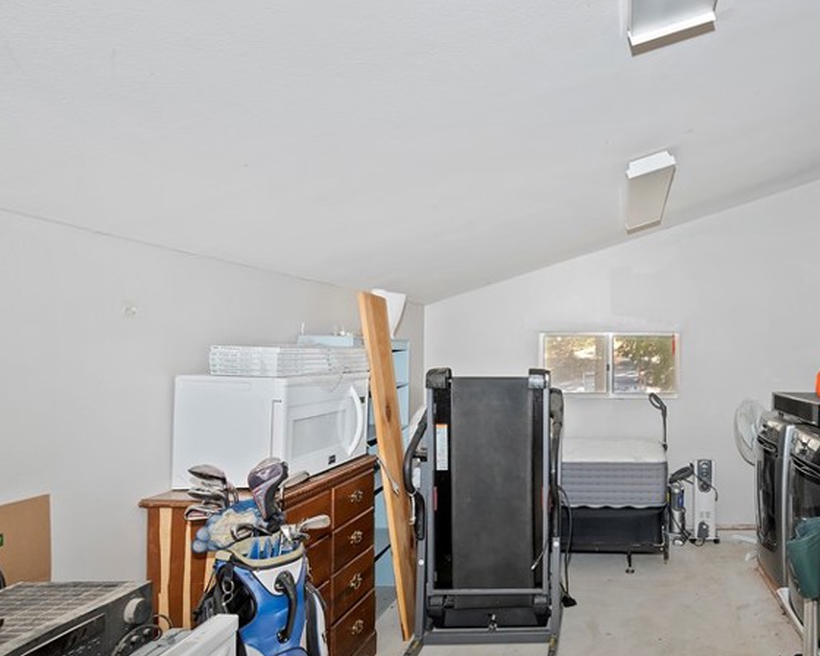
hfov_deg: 65.5
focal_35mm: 24
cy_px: 349
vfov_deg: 58.7
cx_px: 625
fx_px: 582
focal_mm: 14
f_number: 8
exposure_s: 1/20
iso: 400
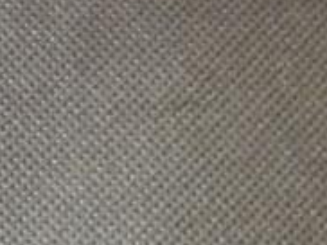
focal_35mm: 162
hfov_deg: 9.3
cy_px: 375
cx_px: -708
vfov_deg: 8.9
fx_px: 1528
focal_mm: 4
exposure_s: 1/30
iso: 200
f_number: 3
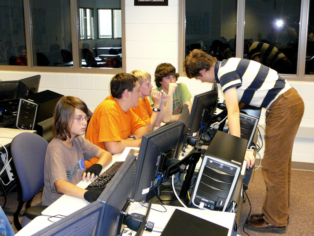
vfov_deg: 32.2
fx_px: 408
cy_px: 118
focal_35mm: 45
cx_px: 157
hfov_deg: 42.1
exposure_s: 1/30
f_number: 3.2
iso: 400
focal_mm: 6.7
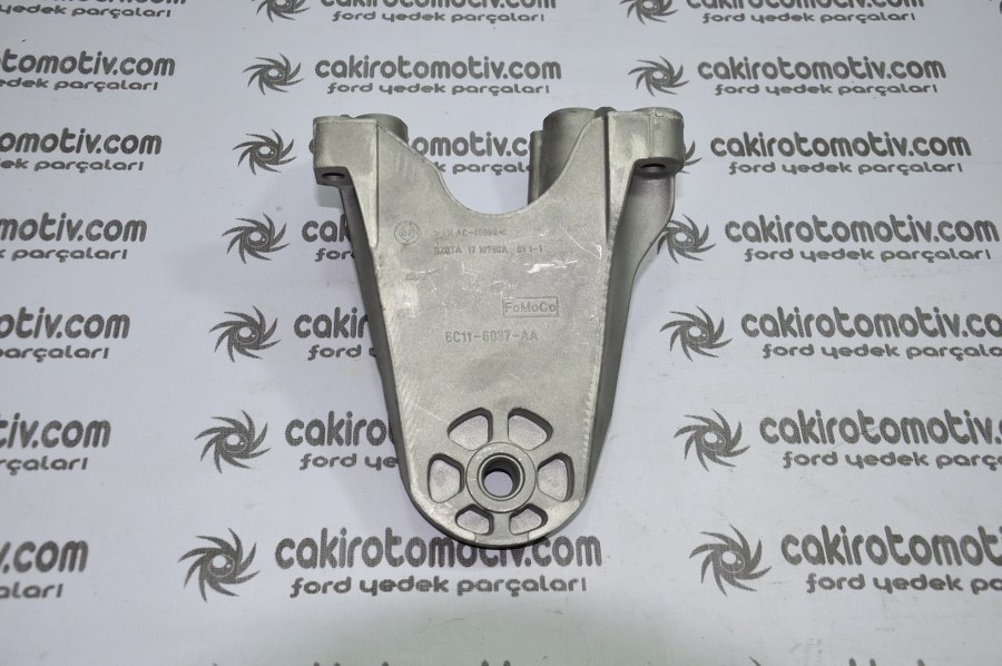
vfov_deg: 28.0
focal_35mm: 48
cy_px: 333
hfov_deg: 41.2
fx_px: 1335
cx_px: 501
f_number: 5.6
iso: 200
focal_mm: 32
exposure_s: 1/50
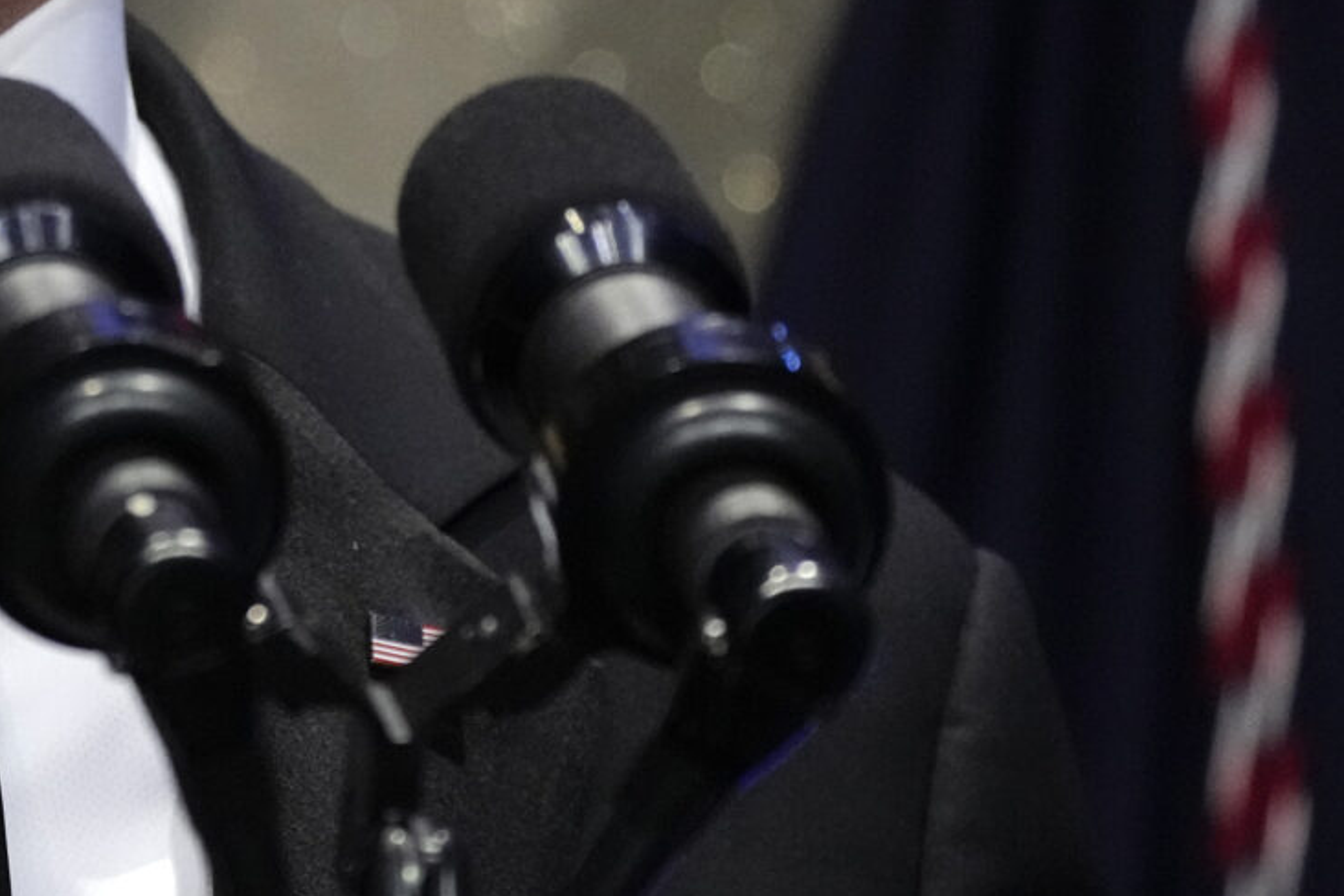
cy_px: -174
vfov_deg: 1.7
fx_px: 31059
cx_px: -283
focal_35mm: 832
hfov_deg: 2.5
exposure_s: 1/320
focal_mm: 238
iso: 4000
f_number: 5.6
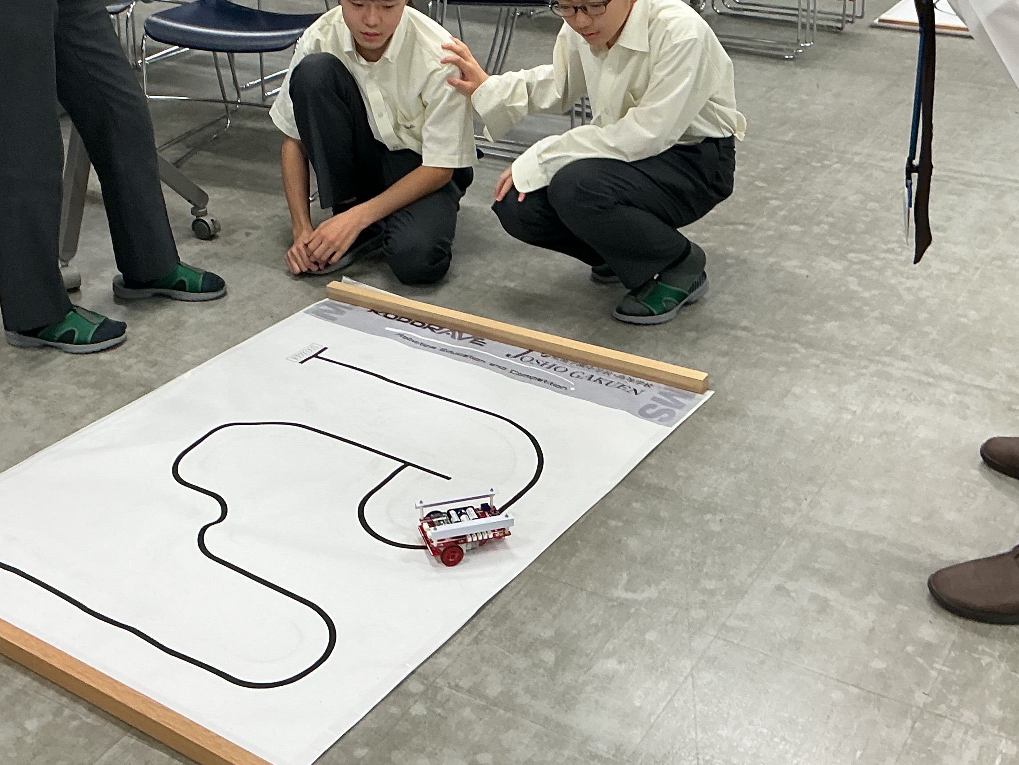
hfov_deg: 37.4
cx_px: 456
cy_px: 209
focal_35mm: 51
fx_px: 1501
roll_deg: -0.3
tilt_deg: -21.4
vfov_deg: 28.2
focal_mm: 3
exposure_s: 1/60
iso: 80
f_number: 1.8
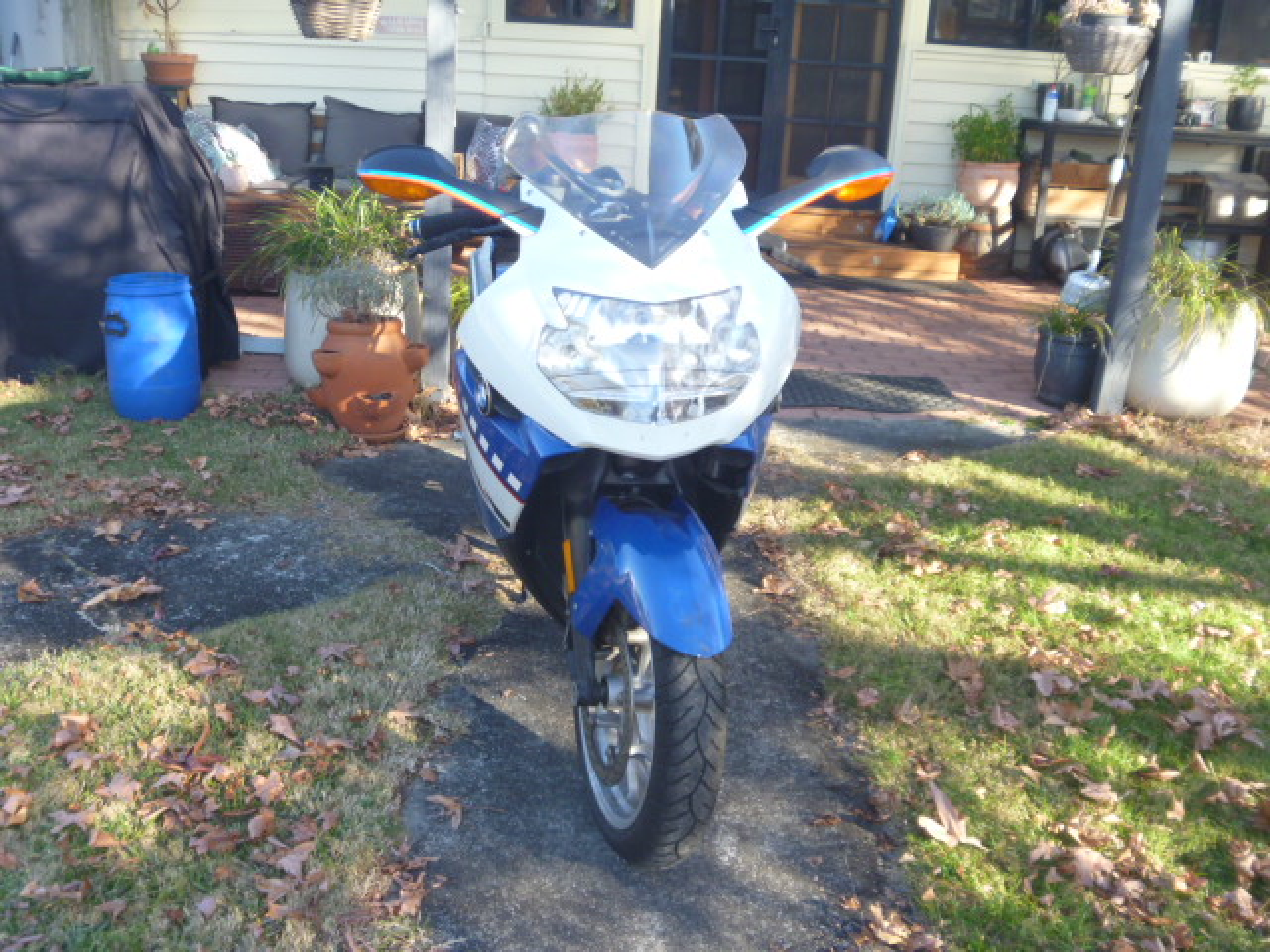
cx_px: 635
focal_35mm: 35
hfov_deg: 52.6
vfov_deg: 40.7
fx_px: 1284
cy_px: 476
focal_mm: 6.3
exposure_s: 1/100
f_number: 3.5
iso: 100
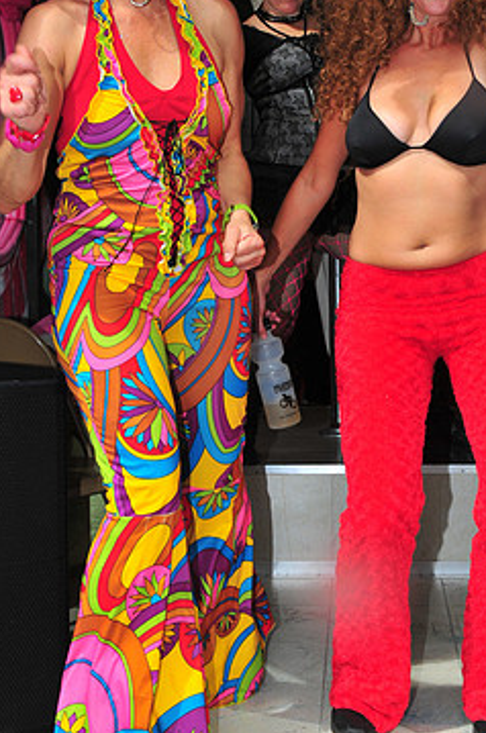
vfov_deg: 31.8
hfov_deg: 21.3
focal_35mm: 63
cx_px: 352
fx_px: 1281
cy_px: 267
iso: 200
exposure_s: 1/250
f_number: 8
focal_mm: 26
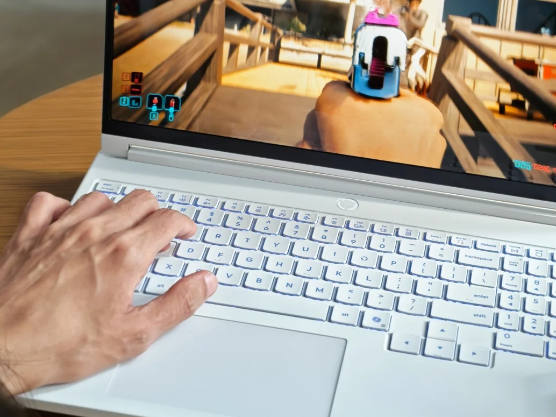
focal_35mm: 89
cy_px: 172
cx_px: 318
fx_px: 1429
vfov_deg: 16.6
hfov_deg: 22.0
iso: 50
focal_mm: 5.4
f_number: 2.8
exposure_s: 1/100
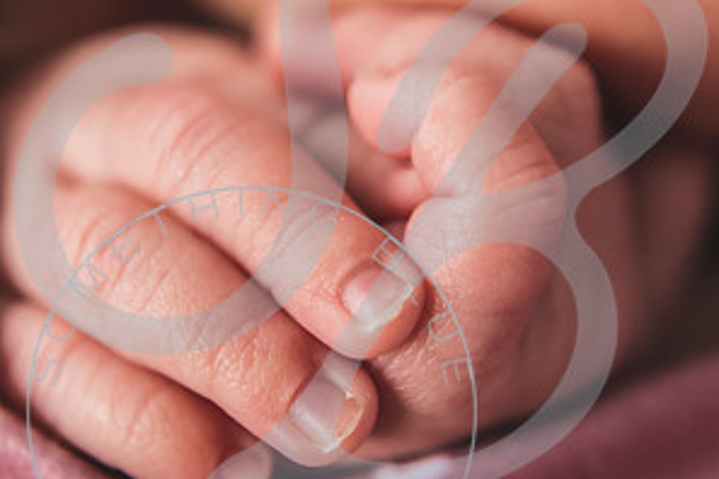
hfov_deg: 19.3
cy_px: 227
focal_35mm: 106
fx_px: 2117
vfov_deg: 12.9
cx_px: 361
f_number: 5.6
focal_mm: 70
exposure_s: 1/125
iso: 500
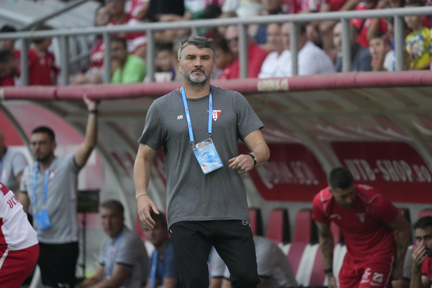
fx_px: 6143
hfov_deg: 4.0
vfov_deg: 2.7
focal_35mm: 512
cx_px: 216
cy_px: 144
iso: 3200
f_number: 6.3
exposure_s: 1/2000
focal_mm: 512
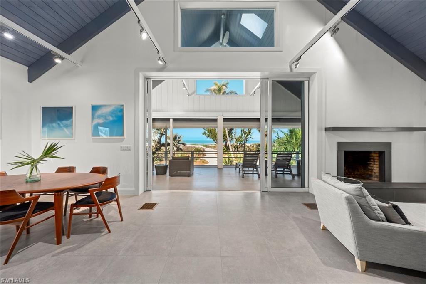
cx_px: 213
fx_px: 142
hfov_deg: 112.6
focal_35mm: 12
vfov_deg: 90.0
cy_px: 142
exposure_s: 1.6
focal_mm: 12
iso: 160
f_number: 10
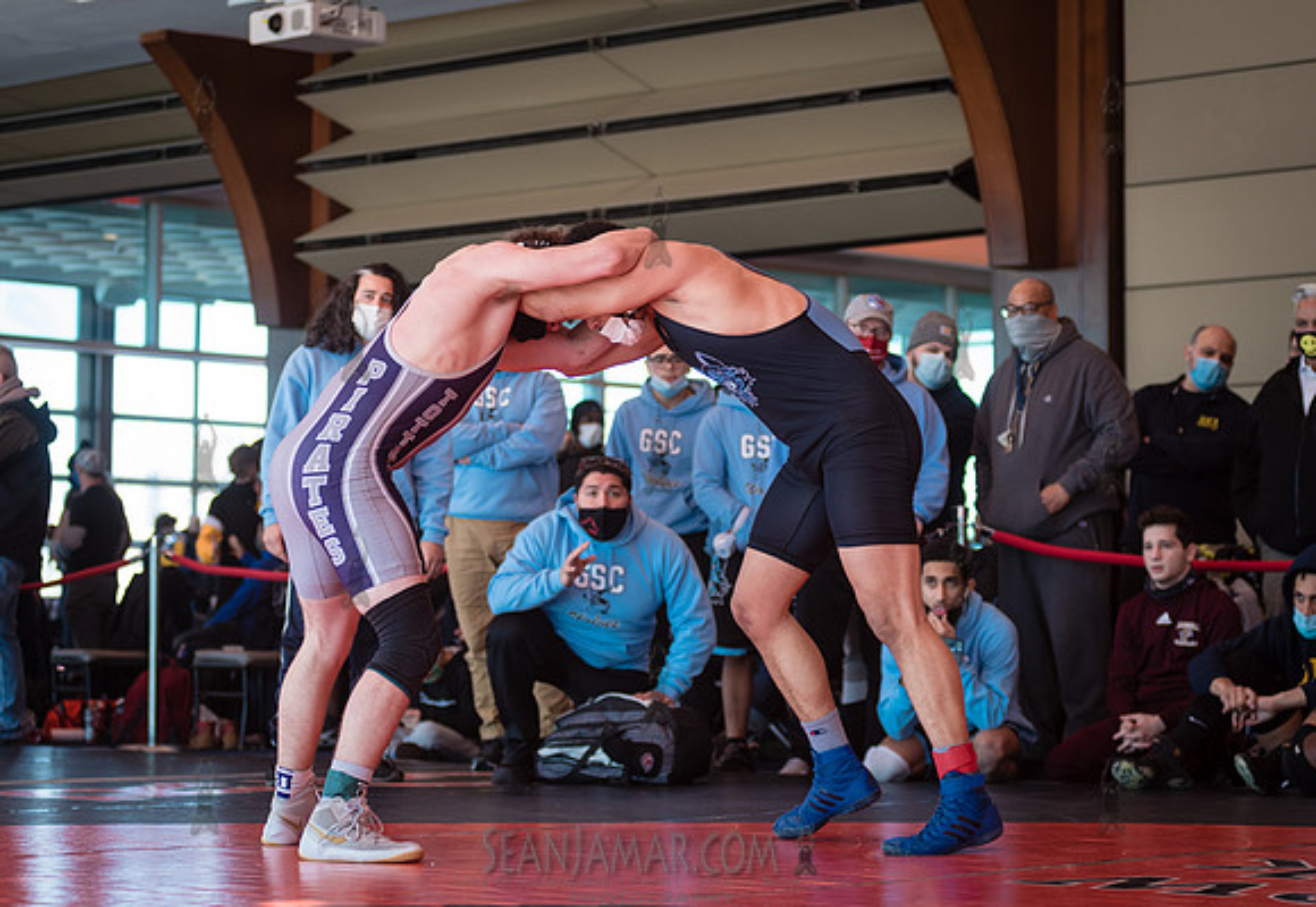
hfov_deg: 21.2
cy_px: 404
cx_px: 648
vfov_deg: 14.7
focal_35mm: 95
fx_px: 3511
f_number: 3.5
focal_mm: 80
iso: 400
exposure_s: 1/400
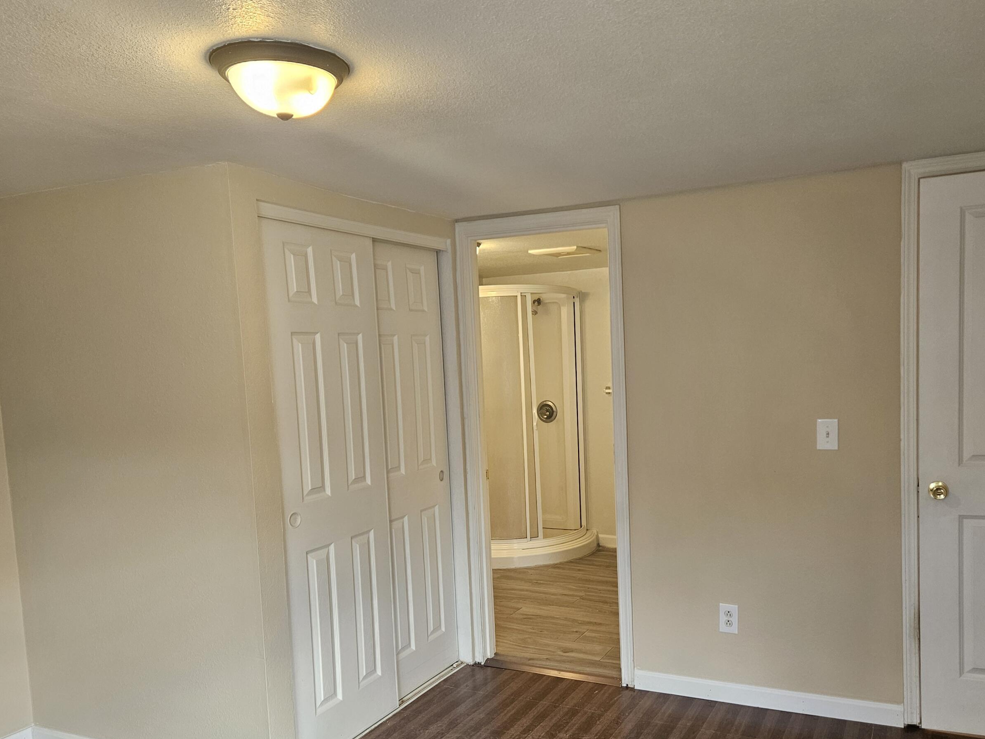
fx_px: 825
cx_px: 561
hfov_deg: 61.4
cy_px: 426
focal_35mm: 29
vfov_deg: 48.1
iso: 160
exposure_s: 1/120
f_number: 1.8
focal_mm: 5.4
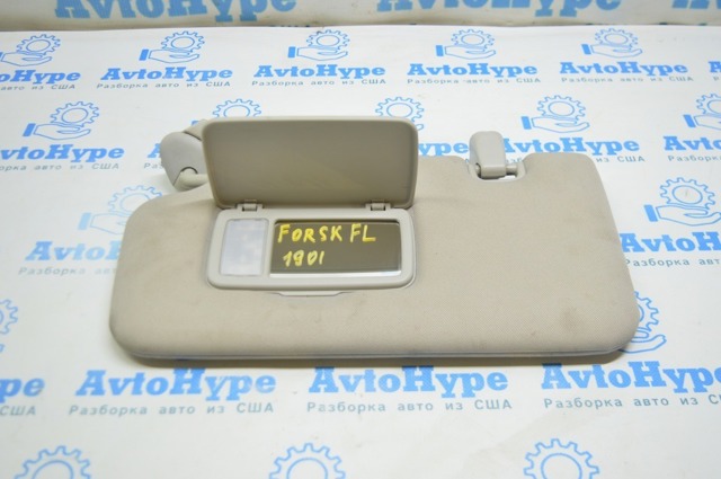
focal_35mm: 40
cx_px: 360
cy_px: 240
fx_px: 810
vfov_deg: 32.9
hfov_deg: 48.0
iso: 400
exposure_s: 1/40
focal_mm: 27
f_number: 4
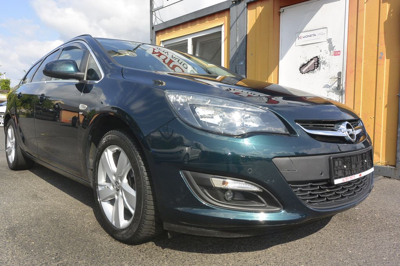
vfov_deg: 47.9
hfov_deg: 67.4
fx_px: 300
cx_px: 200
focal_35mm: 27
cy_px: 133
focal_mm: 10
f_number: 8
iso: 160
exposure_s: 1/250
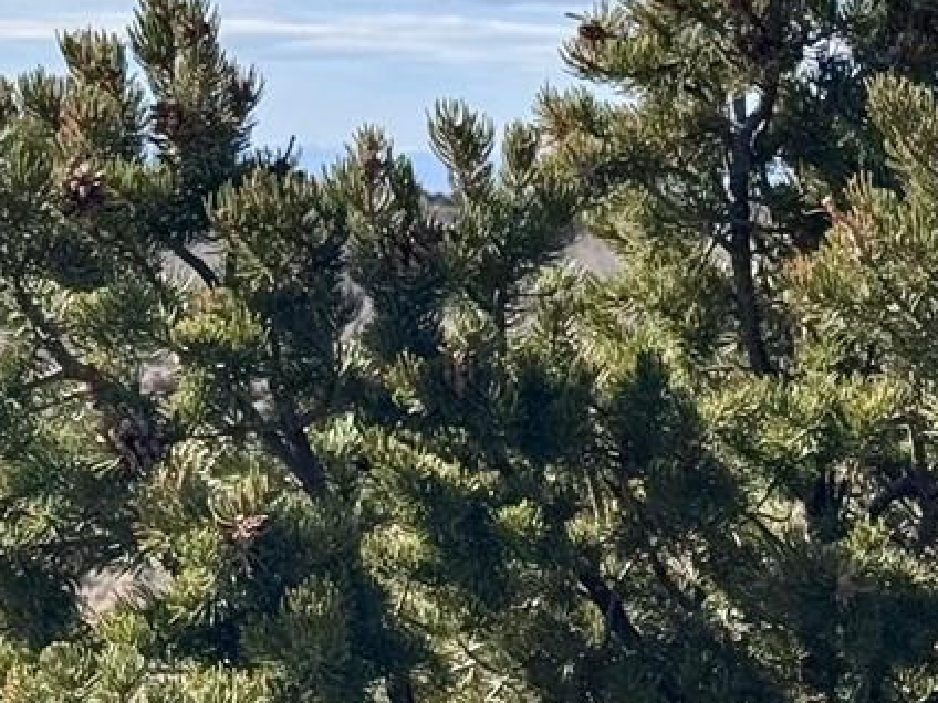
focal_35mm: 181
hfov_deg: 10.6
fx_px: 4905
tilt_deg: -4.8
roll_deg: -0.7
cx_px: 1372
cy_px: 559
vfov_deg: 8.2
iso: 64
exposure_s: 1/4608
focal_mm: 6.76
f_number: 1.78
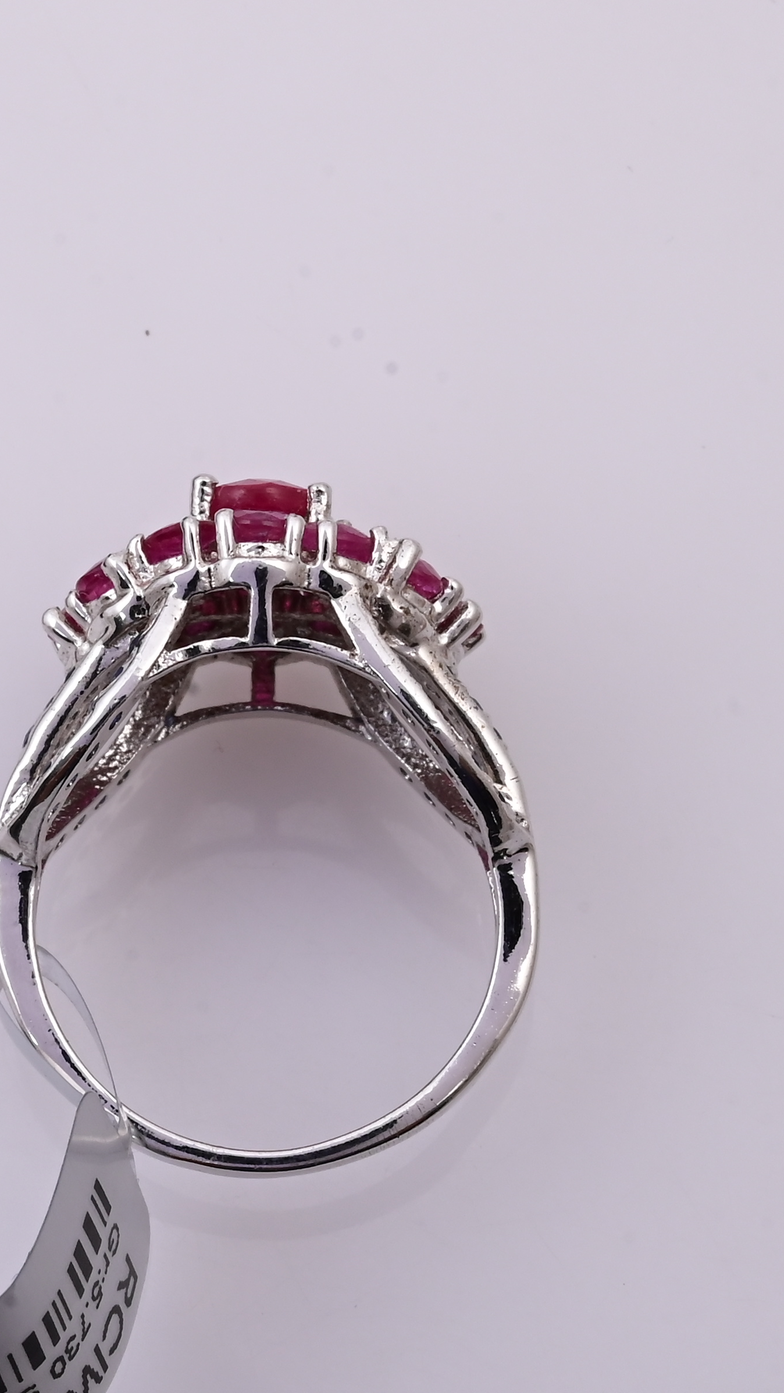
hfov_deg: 6.6
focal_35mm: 185
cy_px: 838
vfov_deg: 11.6
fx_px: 6836
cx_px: 211
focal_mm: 70
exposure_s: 1/80
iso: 640
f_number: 20
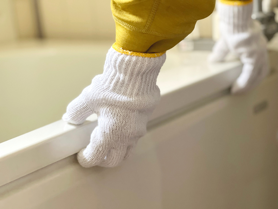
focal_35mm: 77
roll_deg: +7.5
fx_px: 618
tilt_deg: -14.9
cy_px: 104
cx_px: 139
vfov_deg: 19.1
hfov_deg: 25.3
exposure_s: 1/20
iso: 400
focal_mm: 9
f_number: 2.8
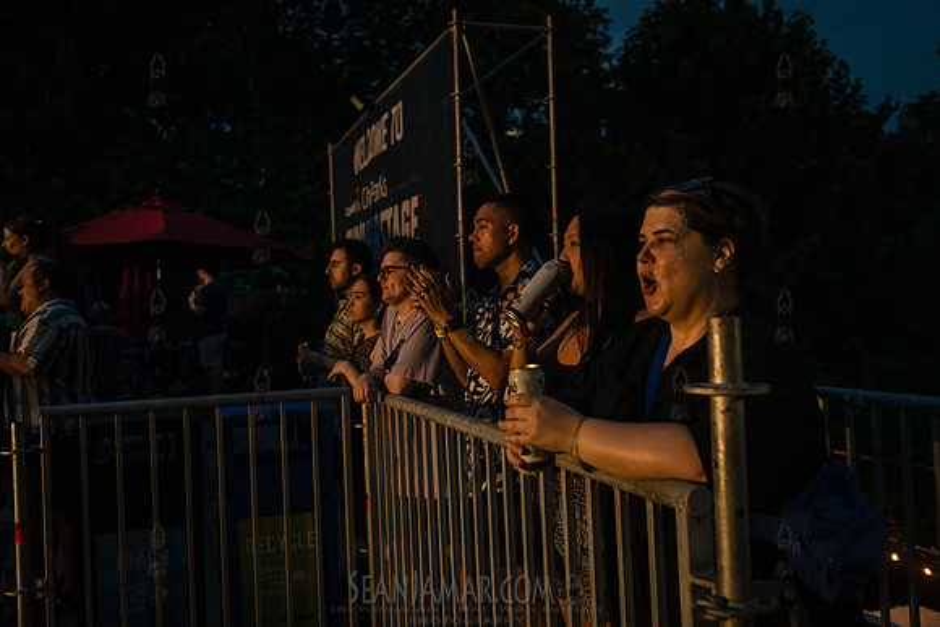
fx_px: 914
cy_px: 314
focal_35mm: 35
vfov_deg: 37.9
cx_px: 470
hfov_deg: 54.4
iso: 4000
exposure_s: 1/250
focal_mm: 35
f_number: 3.2
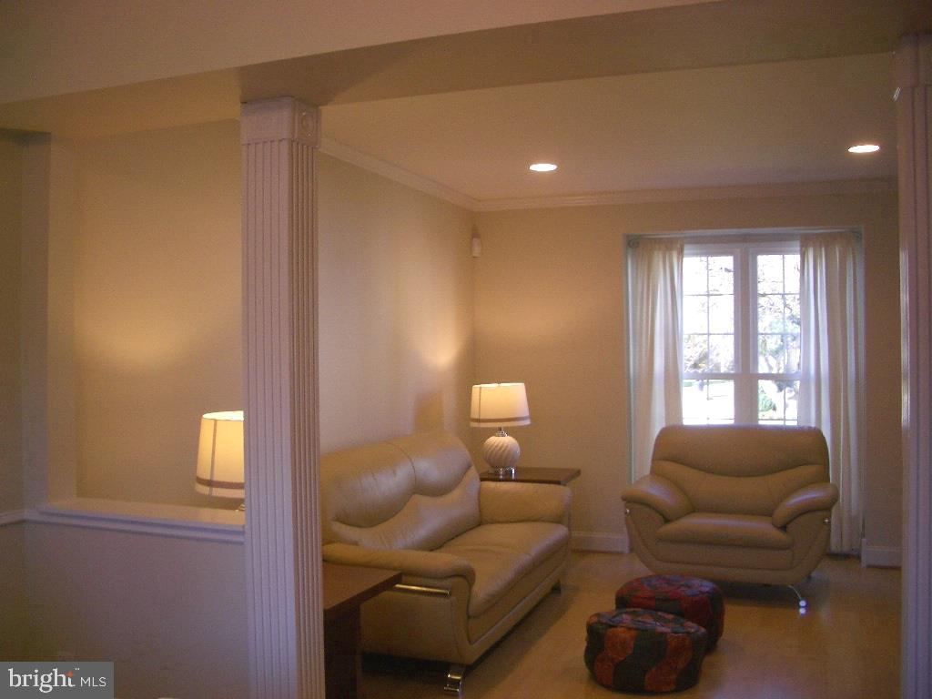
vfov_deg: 40.7
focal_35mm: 35
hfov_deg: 52.6
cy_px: 350
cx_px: 466
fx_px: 942
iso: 100
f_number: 2.6
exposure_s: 1/60
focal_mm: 5.8
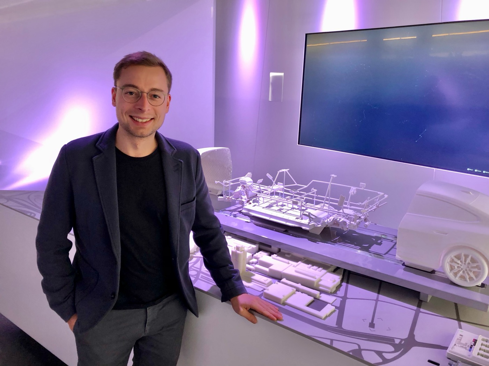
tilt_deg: -13.8
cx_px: 244
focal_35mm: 28
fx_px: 396
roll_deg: -0.6
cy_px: 183
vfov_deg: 49.7
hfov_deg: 63.4
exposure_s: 1/24
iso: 40
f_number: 1.8
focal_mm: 3.99
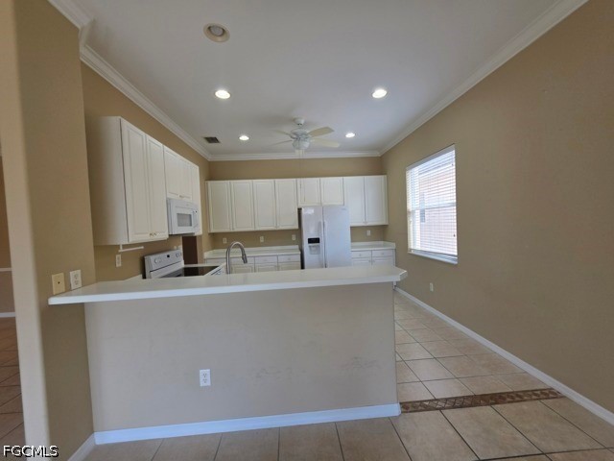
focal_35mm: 13
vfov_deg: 89.9
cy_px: 230
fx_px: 231
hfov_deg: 106.2
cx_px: 307
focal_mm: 2.2
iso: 50
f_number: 1.9
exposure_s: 1/120
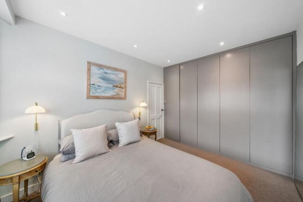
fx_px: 101
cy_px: 101
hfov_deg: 112.6
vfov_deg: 90.0
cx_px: 152
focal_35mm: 12
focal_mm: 12
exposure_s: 1/25
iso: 640
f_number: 9
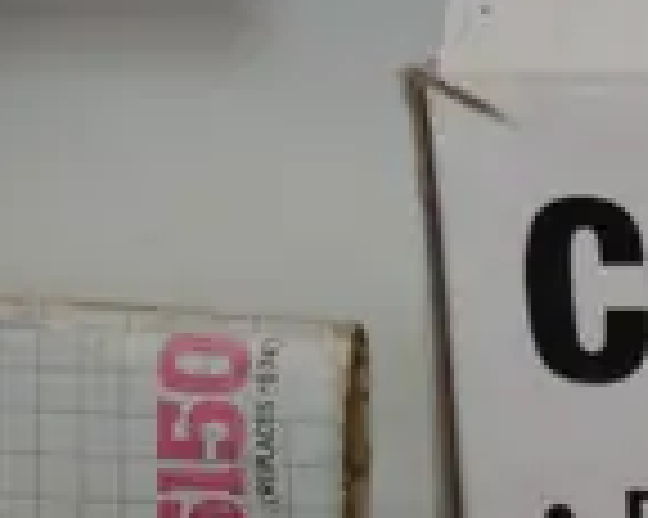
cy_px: 876
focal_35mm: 222
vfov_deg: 6.8
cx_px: 1940
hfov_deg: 7.6
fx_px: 4255
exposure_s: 1/60
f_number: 3.6
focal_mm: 16
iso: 200
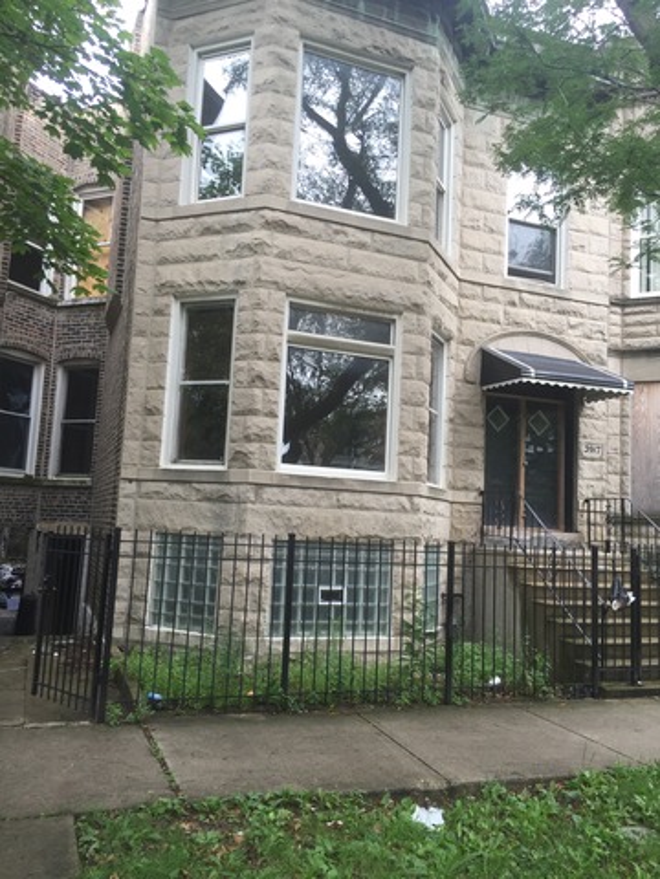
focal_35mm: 29
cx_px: 330
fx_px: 737
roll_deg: -2.6
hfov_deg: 48.2
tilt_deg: +8.7
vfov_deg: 61.7
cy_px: 440
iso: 32
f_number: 2.2
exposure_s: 1/127
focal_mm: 4.15
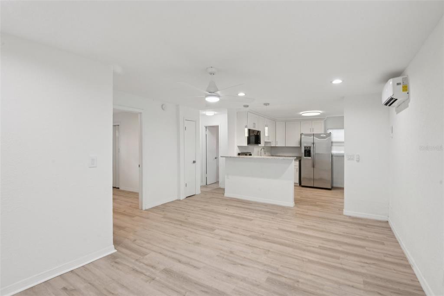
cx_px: 222
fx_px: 197
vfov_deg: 73.7
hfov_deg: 96.8
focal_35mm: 16
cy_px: 148
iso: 400
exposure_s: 1/30
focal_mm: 16
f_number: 8
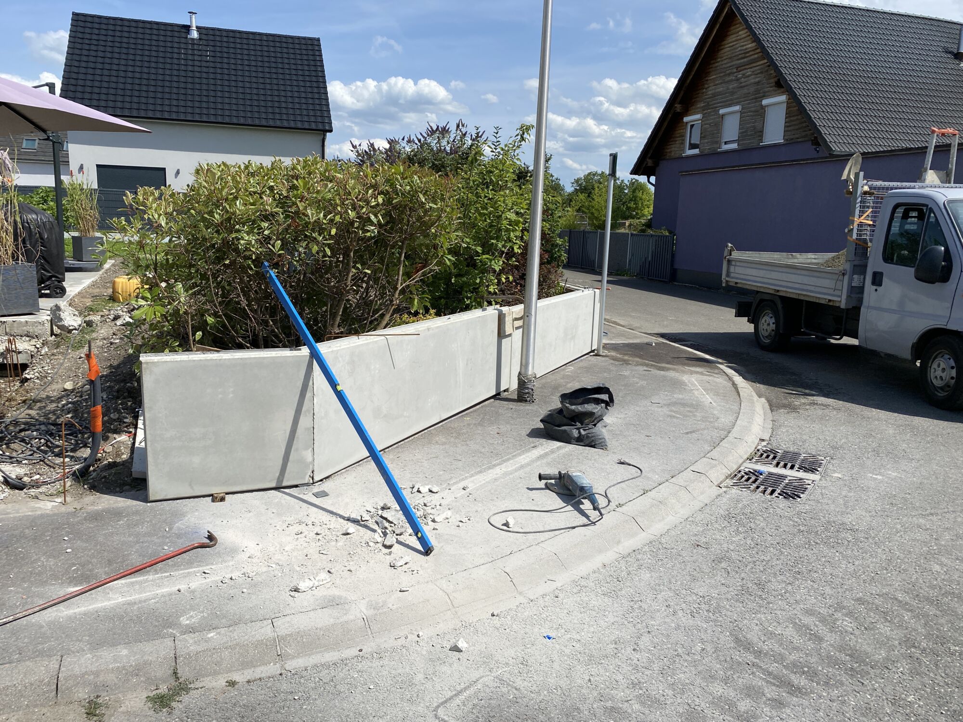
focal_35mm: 26
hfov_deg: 67.3
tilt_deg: -11.4
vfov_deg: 53.1
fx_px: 723
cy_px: 361
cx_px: 482
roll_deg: -1.7
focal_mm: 4.25
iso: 32
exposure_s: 1/4274
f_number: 1.8
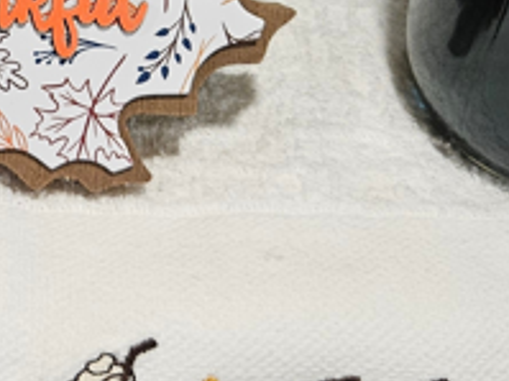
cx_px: 8
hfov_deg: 18.4
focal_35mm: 104
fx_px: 1528
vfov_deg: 13.6
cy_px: -142
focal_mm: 5.4
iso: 500
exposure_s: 1/120
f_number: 1.8
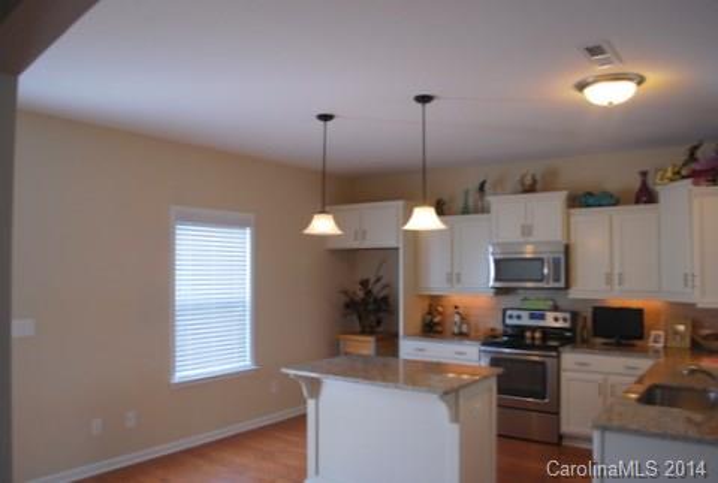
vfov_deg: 48.2
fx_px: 540
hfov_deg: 67.2
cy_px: 242
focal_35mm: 27
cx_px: 359
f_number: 3.5
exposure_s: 1/30
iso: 200
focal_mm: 18
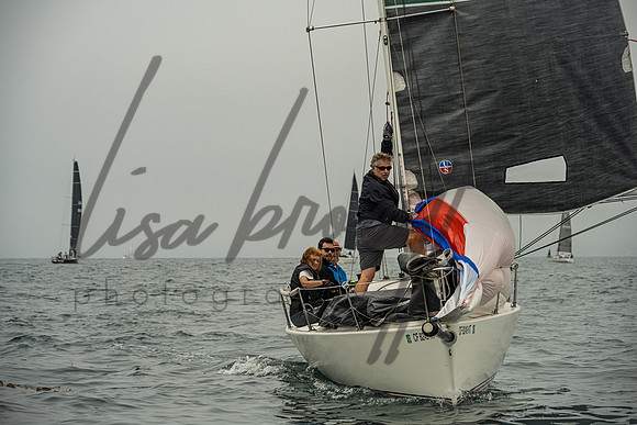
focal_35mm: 115
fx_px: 2035
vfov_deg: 11.9
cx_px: 318
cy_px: 212
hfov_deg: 17.8
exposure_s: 1/3200
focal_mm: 115
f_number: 6.3
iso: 400
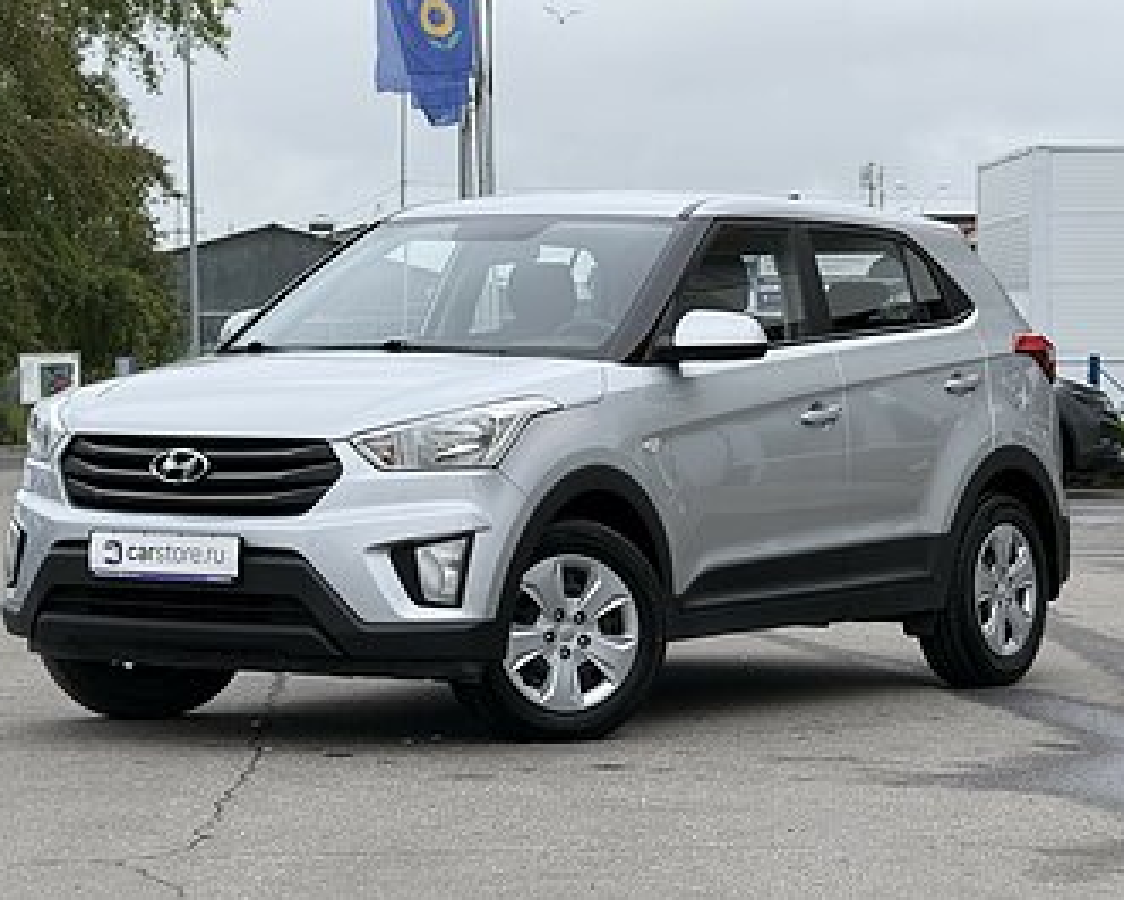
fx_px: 4193
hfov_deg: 15.3
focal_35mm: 126
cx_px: 550
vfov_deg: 12.3
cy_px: 450
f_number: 2.8
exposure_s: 1/411
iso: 50
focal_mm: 15.66
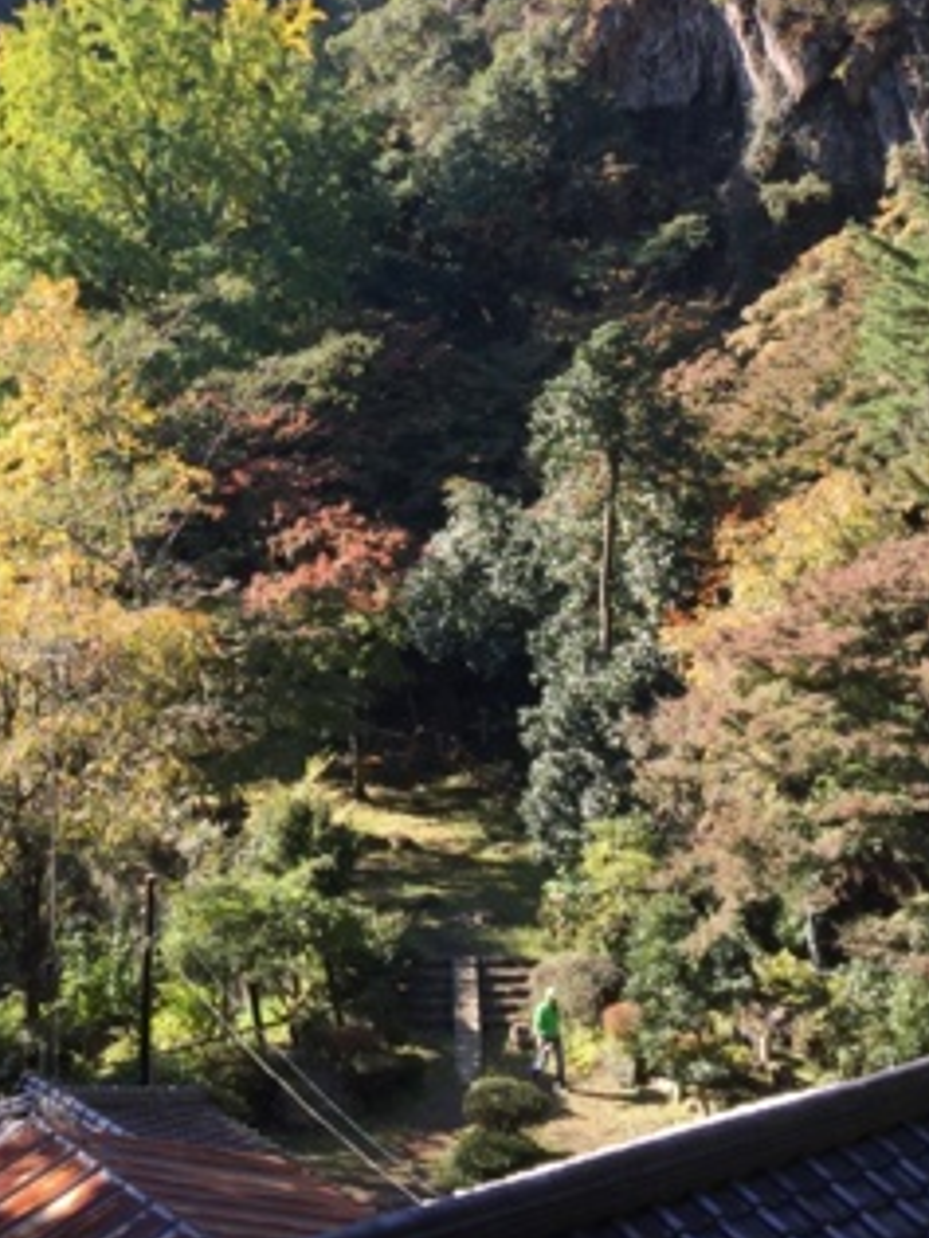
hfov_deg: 26.6
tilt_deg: +5.4
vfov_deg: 33.4
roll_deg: +1.1
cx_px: 427
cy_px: 165
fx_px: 1968
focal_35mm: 55
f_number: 2.2
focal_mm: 4.15
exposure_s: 1/338
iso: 32
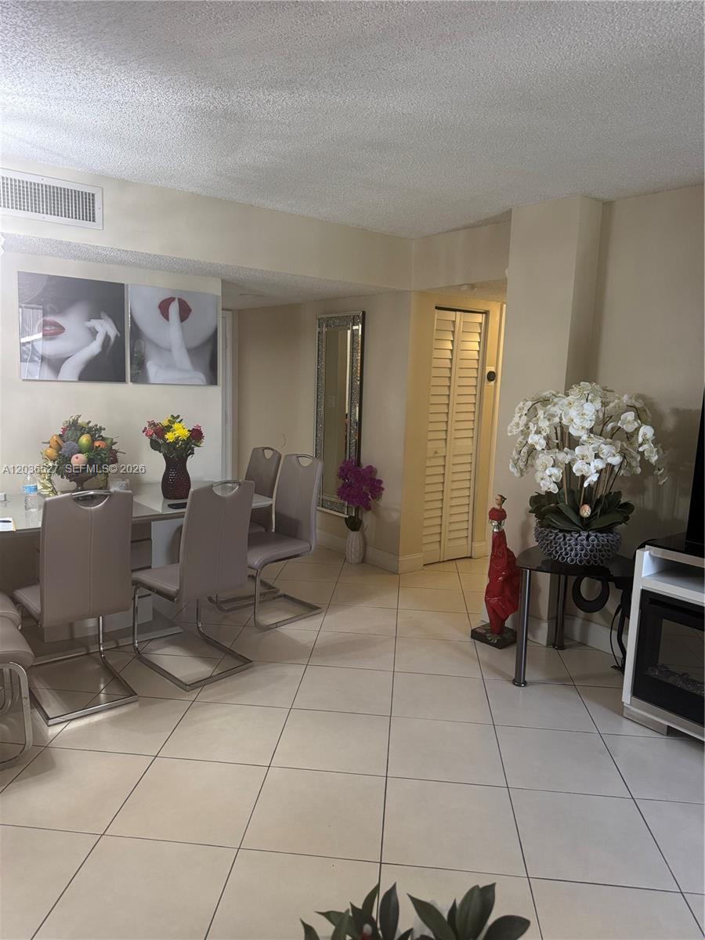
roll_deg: -1.6
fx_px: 652
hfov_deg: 56.8
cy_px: 470
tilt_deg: -9.0
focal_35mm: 24
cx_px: 352
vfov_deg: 71.6
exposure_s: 1/60
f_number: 1.78
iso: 250
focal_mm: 6.76
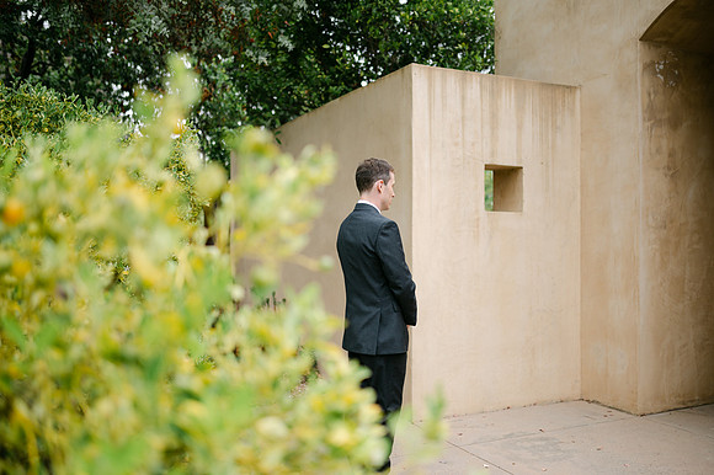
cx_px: 357
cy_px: 238
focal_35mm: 35
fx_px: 694
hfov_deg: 54.5
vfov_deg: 37.8
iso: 100
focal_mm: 35
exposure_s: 1/3200
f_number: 1.4
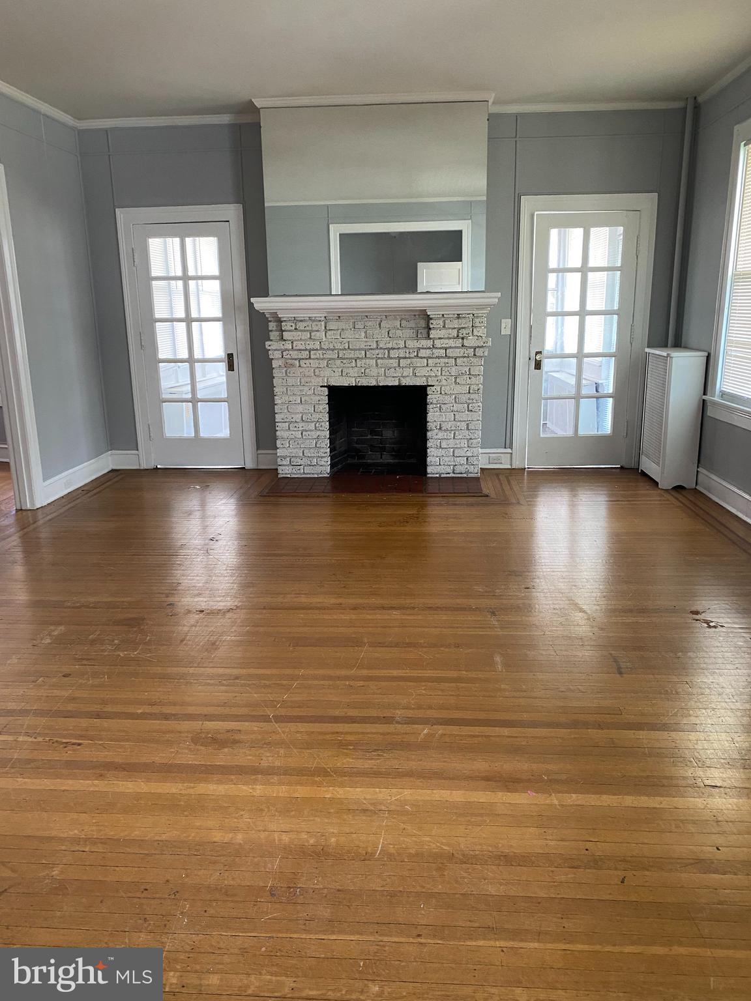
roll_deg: +2.1
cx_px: 376
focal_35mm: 26
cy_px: 500
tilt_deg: -15.0
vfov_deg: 67.3
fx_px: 752
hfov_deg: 53.1
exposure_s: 1/60
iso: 250
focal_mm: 4.25
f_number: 1.8
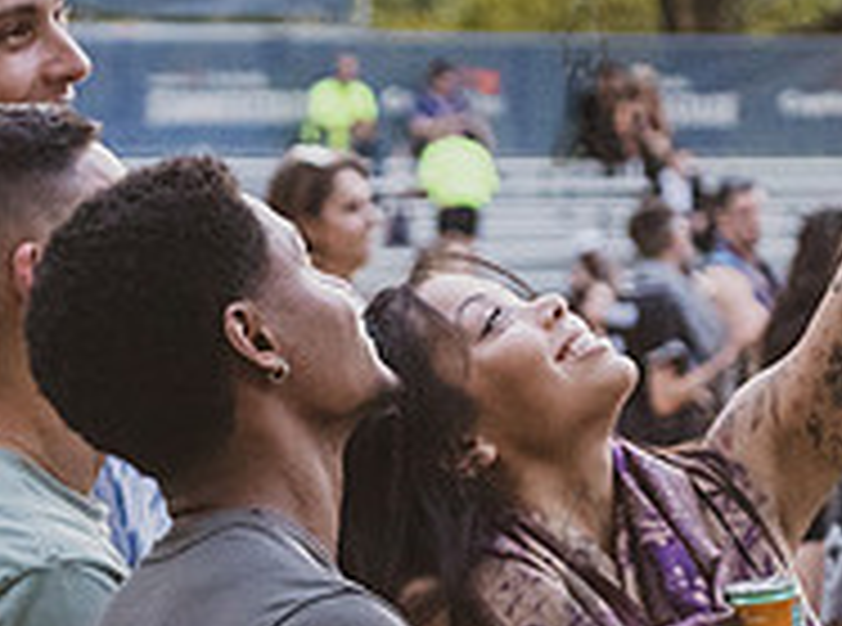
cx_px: 437
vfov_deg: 5.8
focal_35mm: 256
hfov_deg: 7.8
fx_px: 6207
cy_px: 557
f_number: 4
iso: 3200
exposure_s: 1/400
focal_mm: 70
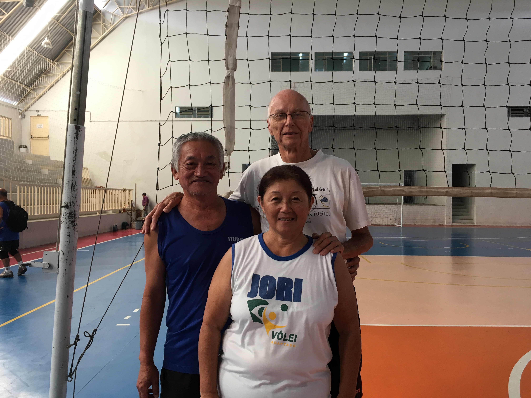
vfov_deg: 48.2
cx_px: 266
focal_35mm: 29
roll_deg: -0.8
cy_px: 199
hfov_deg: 61.7
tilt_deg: -1.9
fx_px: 445
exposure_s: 1/33
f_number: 2.2
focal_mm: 4.15
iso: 32
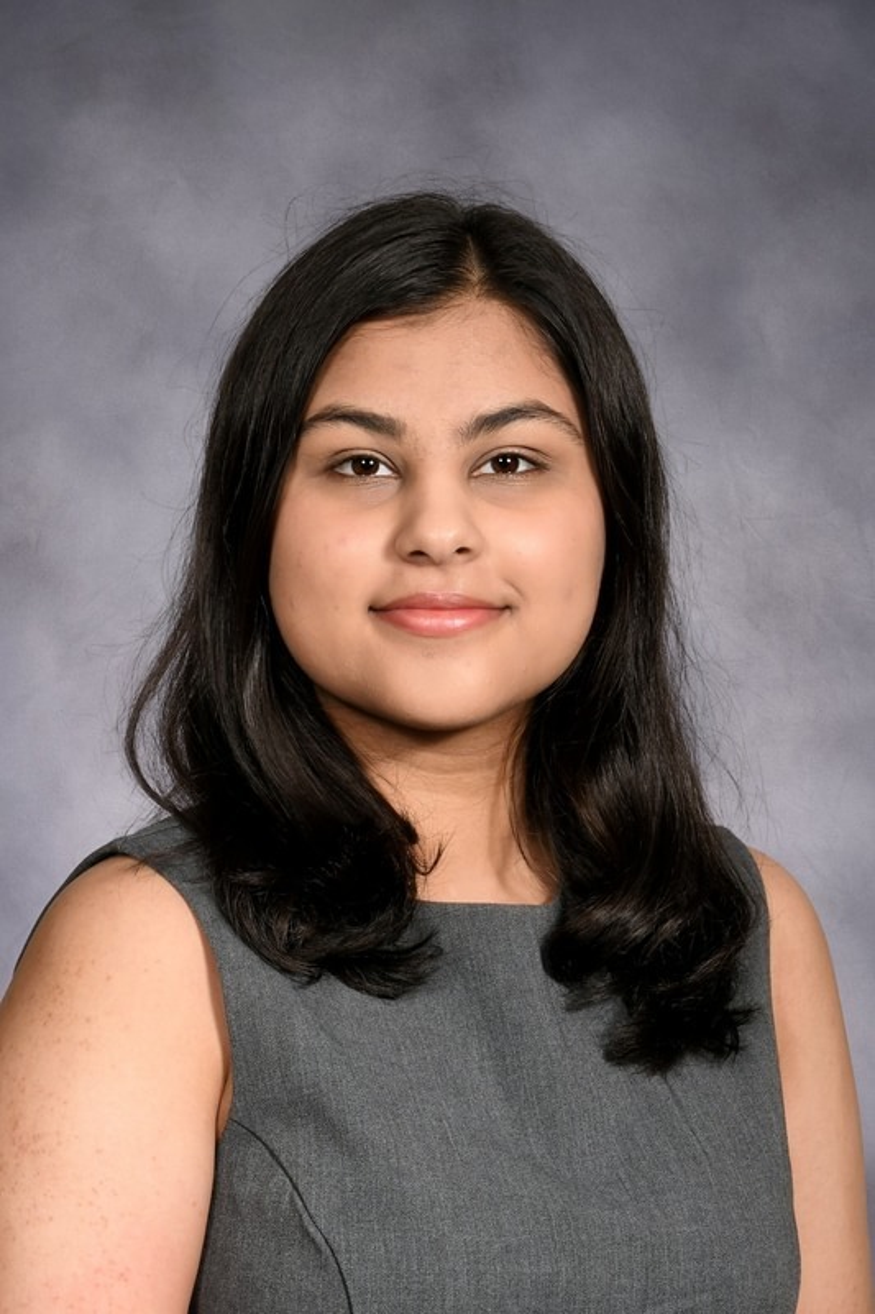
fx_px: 3282
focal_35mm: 90
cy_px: 657
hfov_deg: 15.2
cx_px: 438
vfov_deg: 22.6
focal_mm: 60
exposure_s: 1/200
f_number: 13
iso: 200
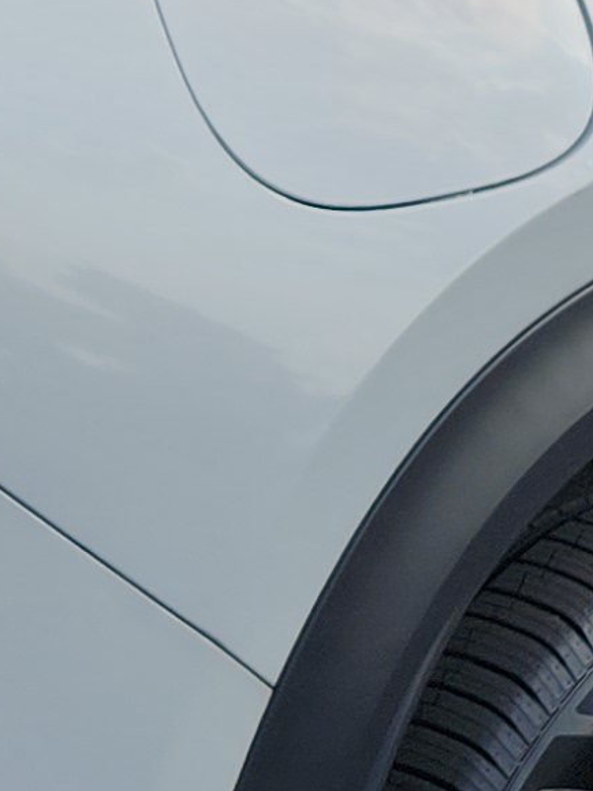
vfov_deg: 12.4
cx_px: -236
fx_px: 3633
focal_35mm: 159
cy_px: 339
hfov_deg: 9.1
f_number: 1.8
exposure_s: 1/1636
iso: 25
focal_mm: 5.54
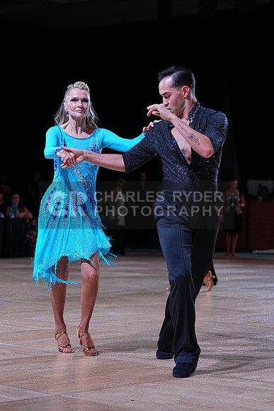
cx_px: 137
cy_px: 206
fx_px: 1084
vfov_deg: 21.5
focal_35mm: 95
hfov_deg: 14.4
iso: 800
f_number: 4
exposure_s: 1/400
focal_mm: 95
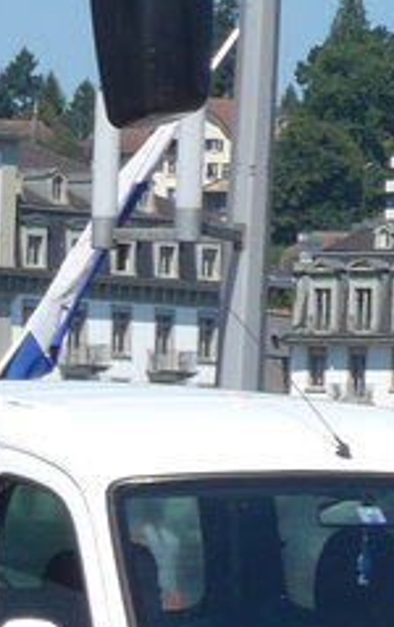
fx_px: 7828
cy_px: 354
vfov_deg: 4.6
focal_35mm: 457
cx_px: -1127
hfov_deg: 2.8
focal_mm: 17
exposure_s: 1/640
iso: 80
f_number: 4.5
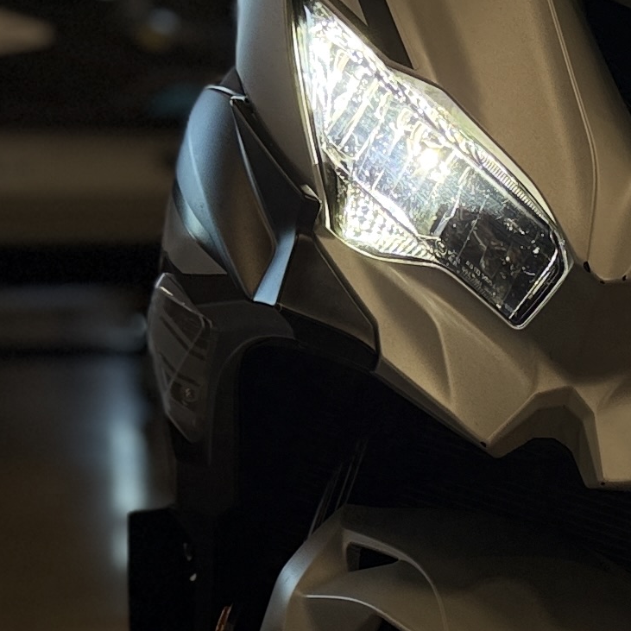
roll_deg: -0.1
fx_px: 2413
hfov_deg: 14.8
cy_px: 625
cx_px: 534
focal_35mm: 117
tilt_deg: -12.0
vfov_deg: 14.7
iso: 100
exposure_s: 1/735
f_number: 1.78
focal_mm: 6.76
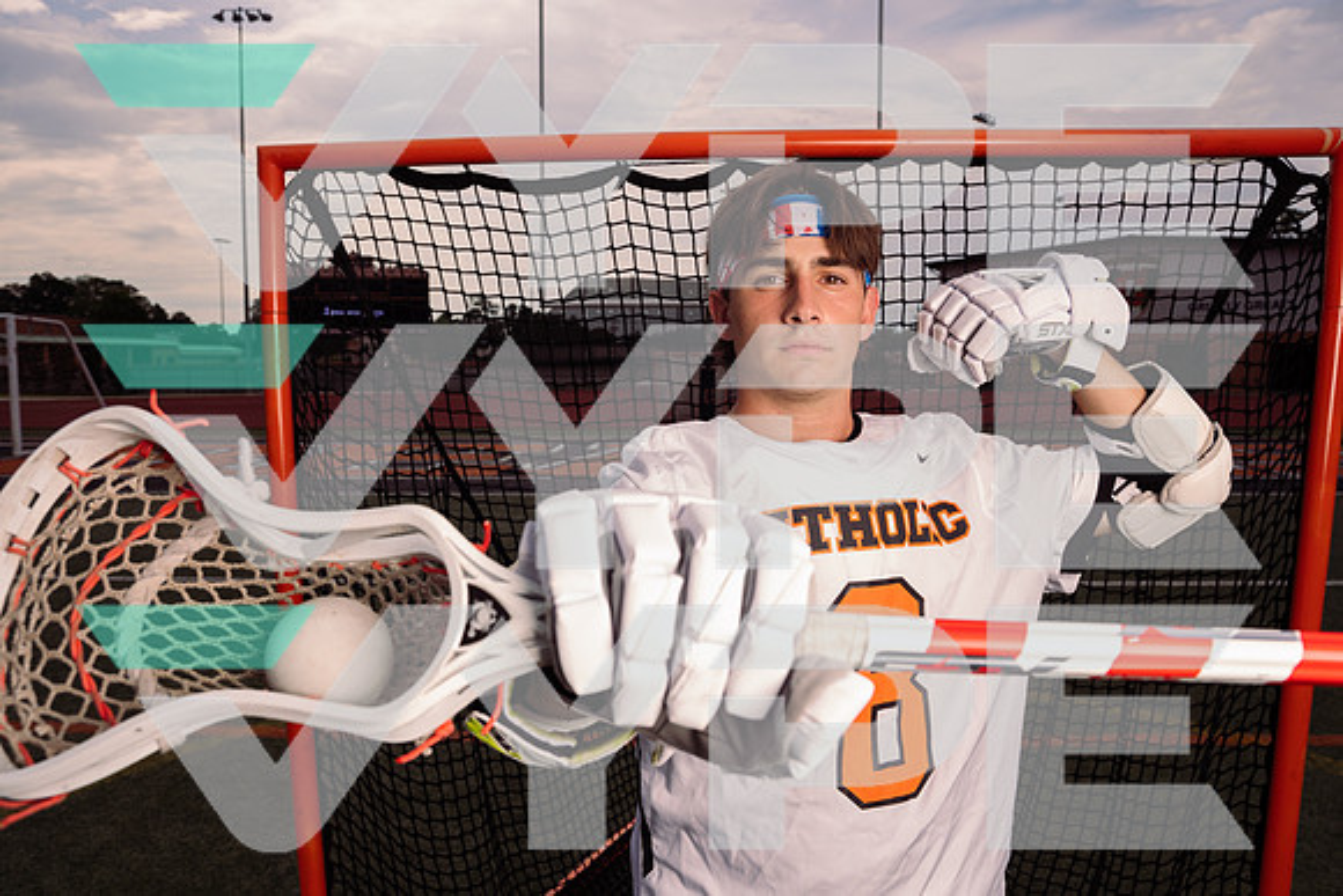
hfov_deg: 73.7
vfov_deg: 53.2
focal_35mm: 24
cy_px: 448
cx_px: 672
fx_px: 896
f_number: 7.1
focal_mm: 24
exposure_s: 1/250
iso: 50
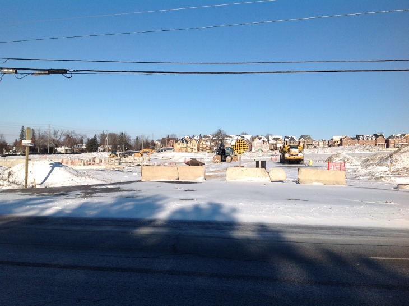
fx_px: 413
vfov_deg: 40.6
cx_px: 204
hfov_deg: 52.7
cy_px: 153
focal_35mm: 35
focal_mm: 4.28
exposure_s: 1/2747
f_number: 2.4
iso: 80
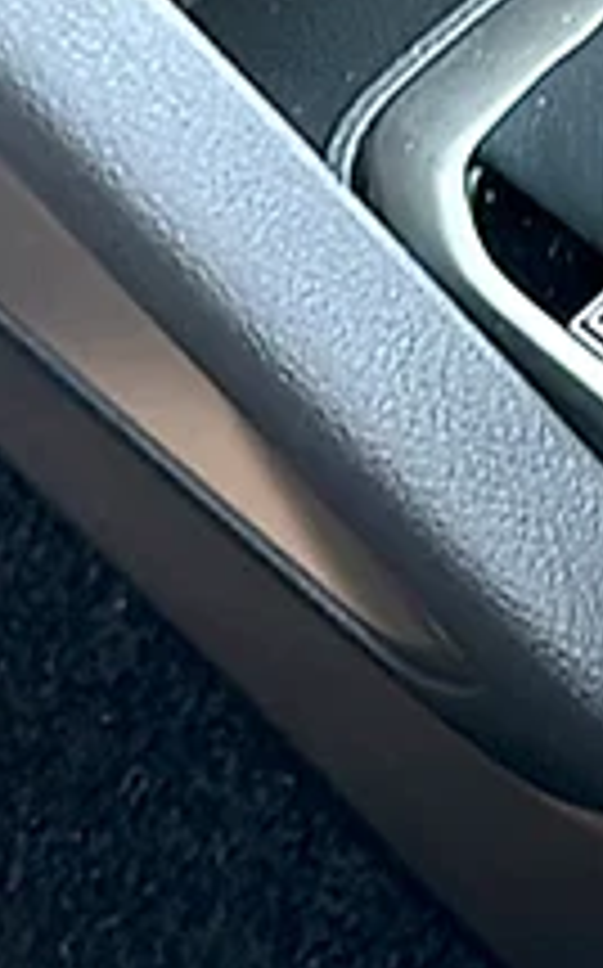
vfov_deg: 14.9
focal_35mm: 138
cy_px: 43
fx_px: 3636
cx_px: 1422
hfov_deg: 8.7
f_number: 1.78
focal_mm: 6.86
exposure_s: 1/76
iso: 100
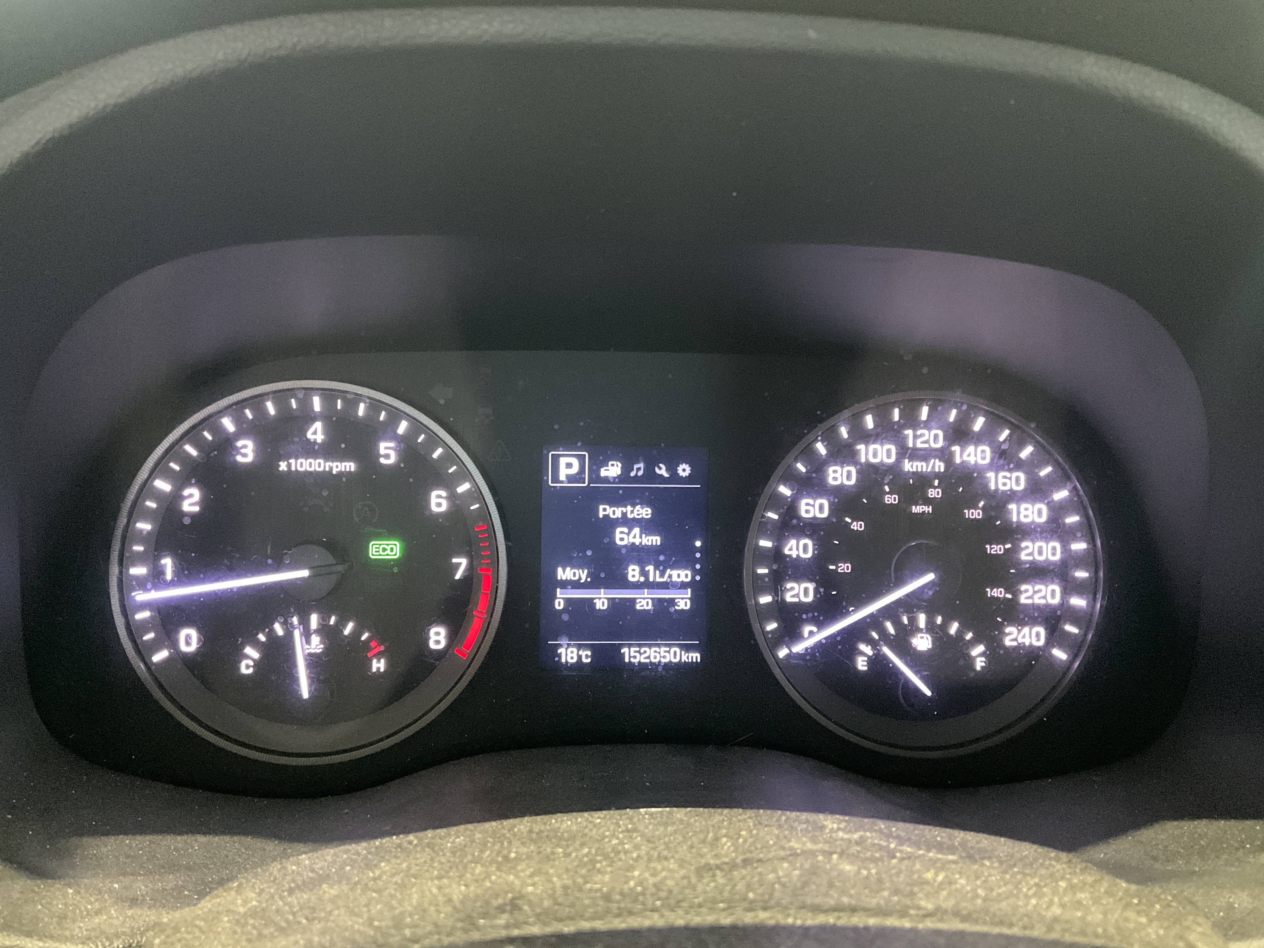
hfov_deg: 61.7
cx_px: 632
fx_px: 1059
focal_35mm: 29
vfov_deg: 48.2
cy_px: 474
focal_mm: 3
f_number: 1.8
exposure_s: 1/30
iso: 500
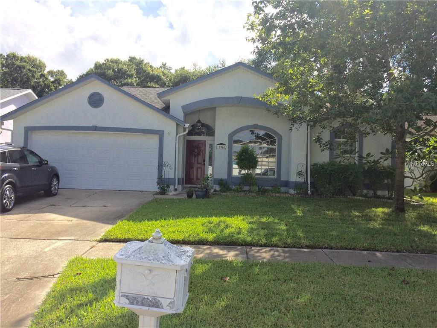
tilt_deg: -2.1
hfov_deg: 61.7
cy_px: 164
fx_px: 366
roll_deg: -0.7
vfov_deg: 48.2
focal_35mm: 29
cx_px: 218
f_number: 2.2
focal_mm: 4.15
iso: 32
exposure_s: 1/1786
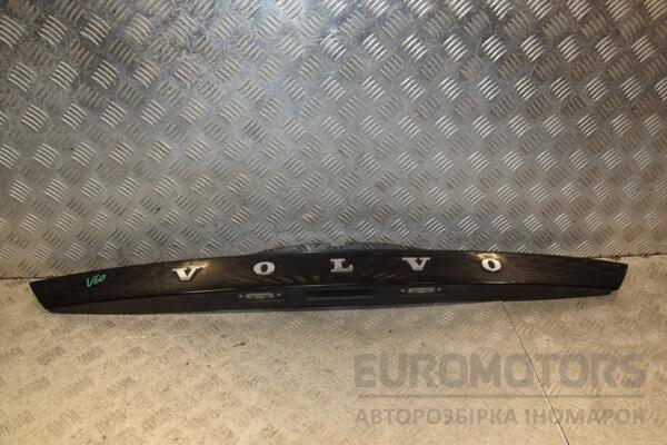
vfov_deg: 47.9
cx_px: 334
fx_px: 500
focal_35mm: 27
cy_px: 222
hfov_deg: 67.4
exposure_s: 1/200
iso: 800
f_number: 5
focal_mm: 18
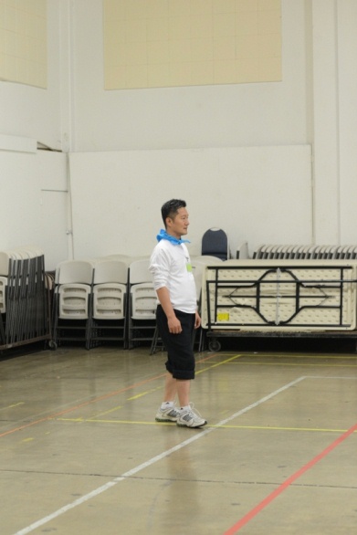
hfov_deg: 16.1
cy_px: 268
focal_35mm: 85
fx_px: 1264
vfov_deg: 23.9
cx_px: 178
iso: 1250
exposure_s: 1/60
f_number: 3.5
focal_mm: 85
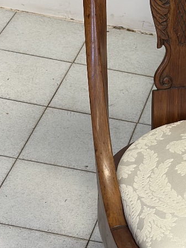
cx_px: 204
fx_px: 916
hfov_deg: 11.4
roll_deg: -7.6
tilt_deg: -34.3
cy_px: 141
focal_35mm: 128
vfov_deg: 15.4
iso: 160
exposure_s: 1/100
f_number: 1.78
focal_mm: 6.86
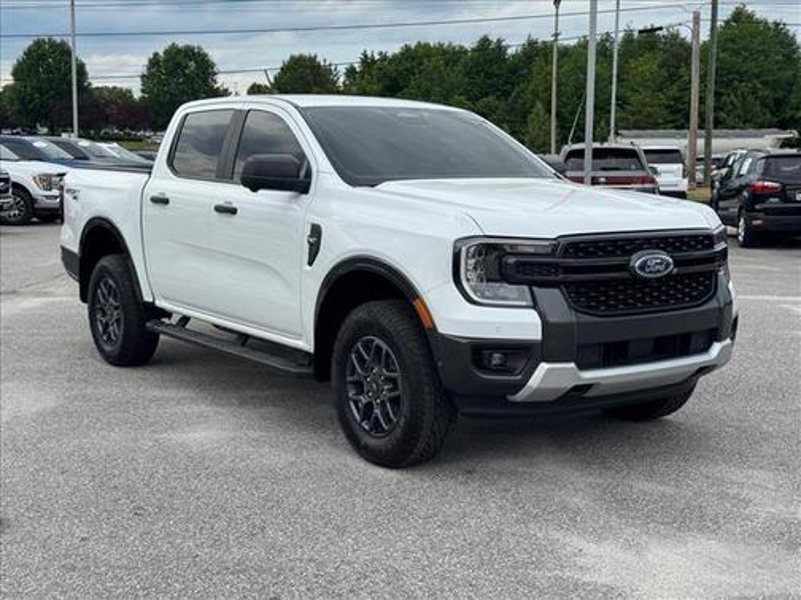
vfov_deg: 30.3
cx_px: 400
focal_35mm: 48
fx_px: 1111
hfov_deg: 39.7
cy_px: 300
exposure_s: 1/3817
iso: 64
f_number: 1.78
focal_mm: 6.76
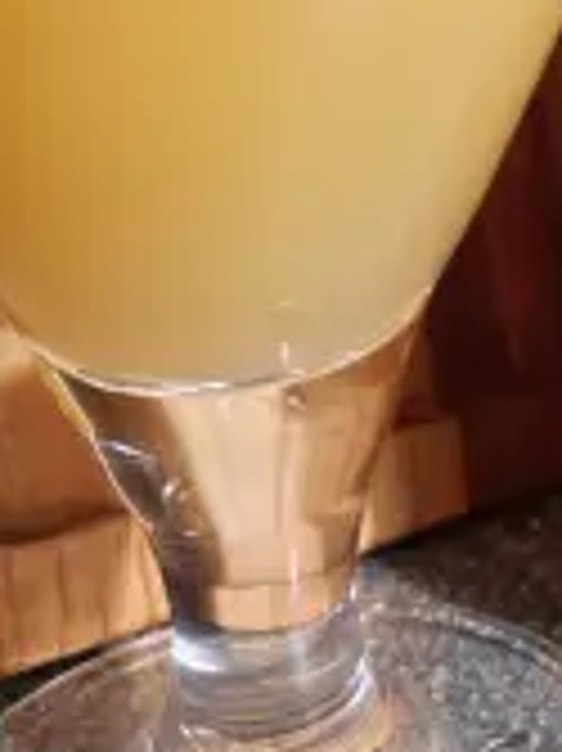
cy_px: -45
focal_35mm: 60
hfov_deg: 23.2
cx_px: 584
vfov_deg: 29.5
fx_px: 1300
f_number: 2
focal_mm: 4.6
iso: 500
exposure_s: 1/24
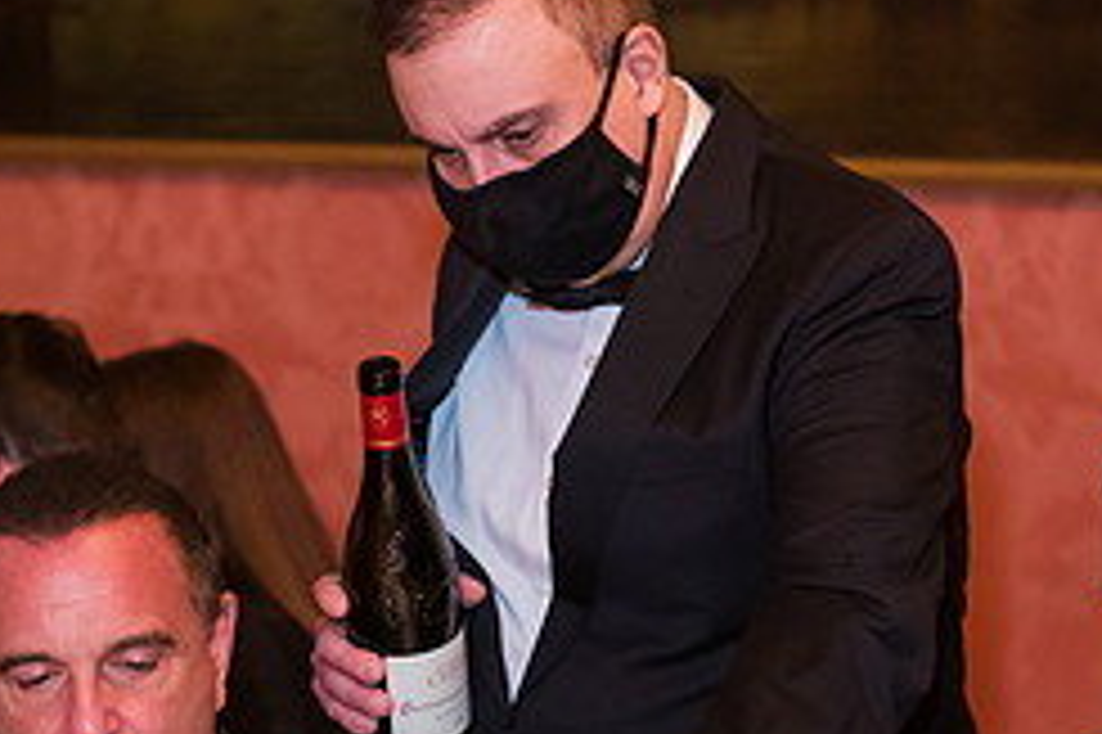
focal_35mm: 166
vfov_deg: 8.2
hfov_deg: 12.4
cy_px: 655
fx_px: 5078
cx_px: 513
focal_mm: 70
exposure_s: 1/100
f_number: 3.2
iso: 3200
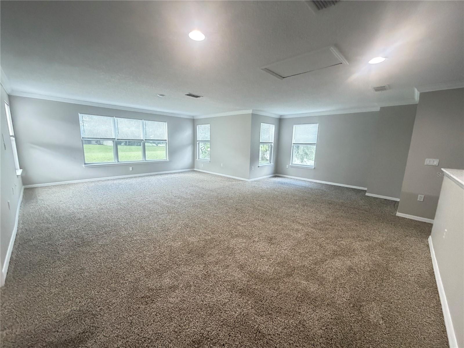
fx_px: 188
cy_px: 174
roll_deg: -1.6
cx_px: 232
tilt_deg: -10.1
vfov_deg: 85.7
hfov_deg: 102.1
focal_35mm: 14
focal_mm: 2.22
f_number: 2.2
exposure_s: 1/60
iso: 640
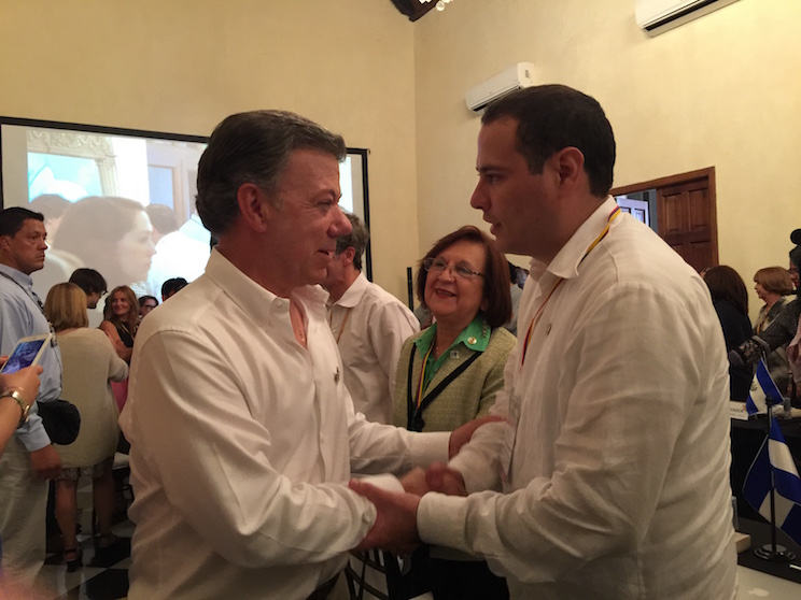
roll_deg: +3.2
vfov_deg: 48.2
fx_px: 671
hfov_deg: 61.7
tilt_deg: +0.9
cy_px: 300
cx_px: 400
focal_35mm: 29
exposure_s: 1/15
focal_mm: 4.15
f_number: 2.2
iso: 125
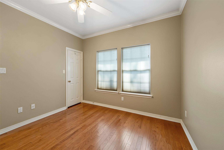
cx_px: 112
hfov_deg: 104.3
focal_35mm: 14
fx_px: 87
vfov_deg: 81.2
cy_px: 75
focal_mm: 14
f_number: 8
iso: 800
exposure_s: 1/10
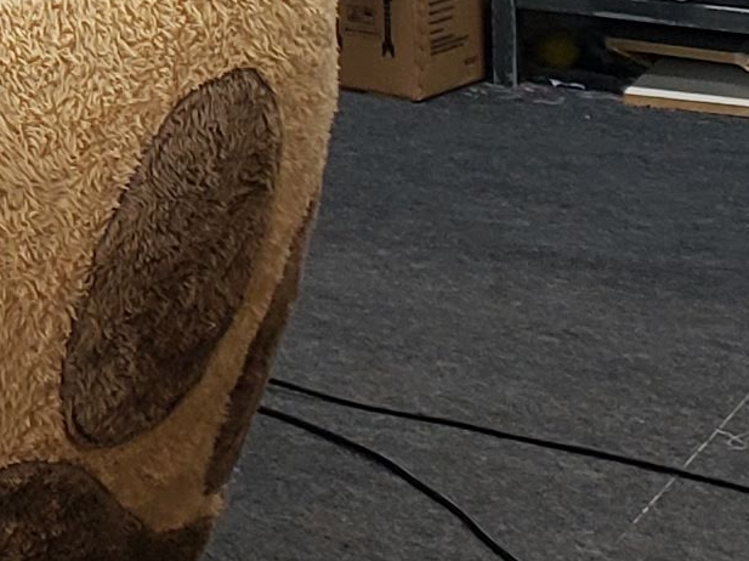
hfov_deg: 10.2
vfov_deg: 8.0
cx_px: -1026
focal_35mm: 170
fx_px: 3676
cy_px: -799
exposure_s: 1/50
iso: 80
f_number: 2.4
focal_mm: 4.3
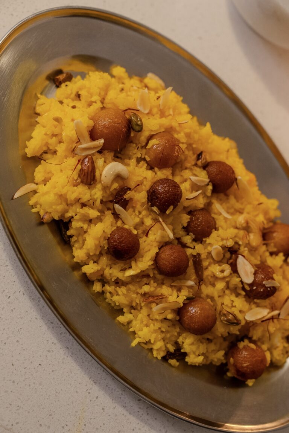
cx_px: 144
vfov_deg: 39.6
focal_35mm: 50
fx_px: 601
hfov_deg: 27.0
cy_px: 216
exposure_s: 1/160
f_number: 2.8
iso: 2500
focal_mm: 50
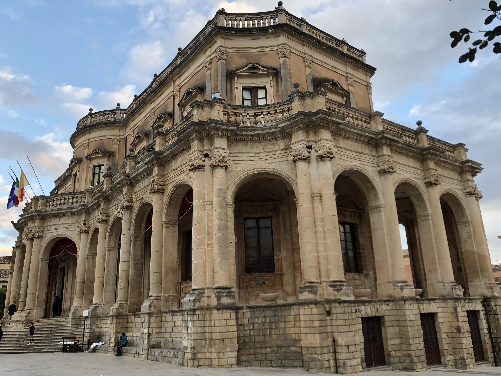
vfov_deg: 49.7
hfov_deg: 63.4
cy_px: 188
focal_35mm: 28
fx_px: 405
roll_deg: +3.4
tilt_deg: +17.1
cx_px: 250
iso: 20
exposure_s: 1/154
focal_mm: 4
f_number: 1.8
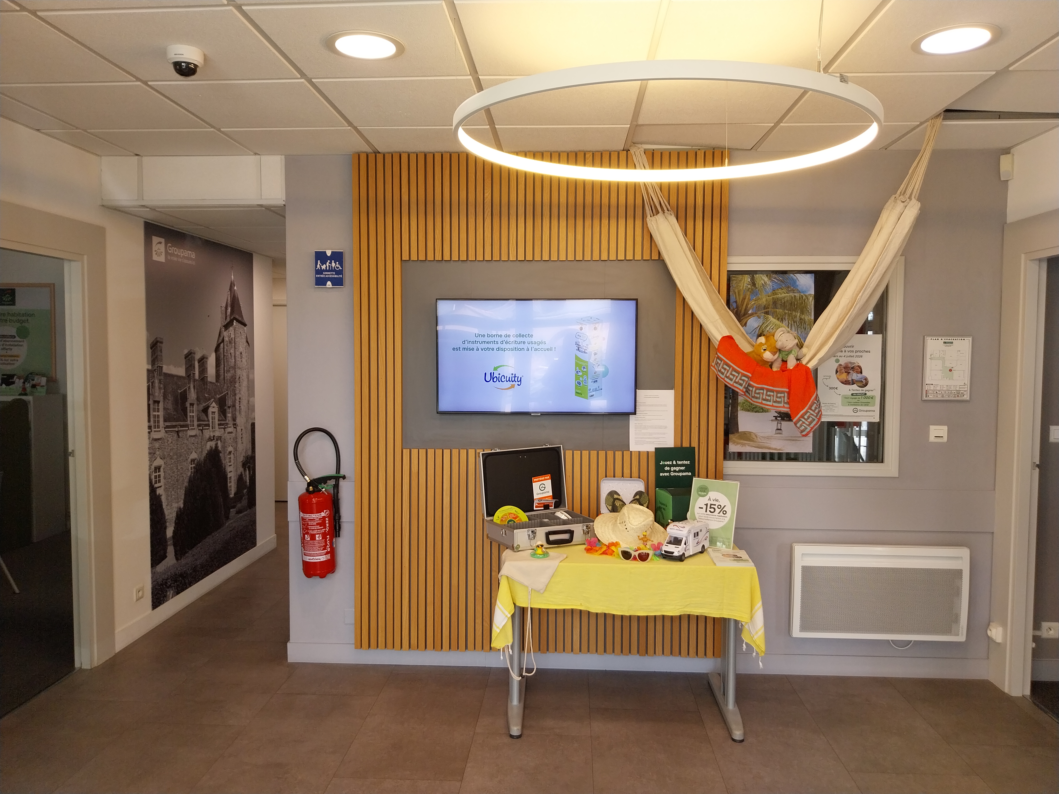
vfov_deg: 53.1
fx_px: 795
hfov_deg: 67.3
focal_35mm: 26
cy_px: 397
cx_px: 530
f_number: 1.8
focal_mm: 4
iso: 40
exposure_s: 1/50
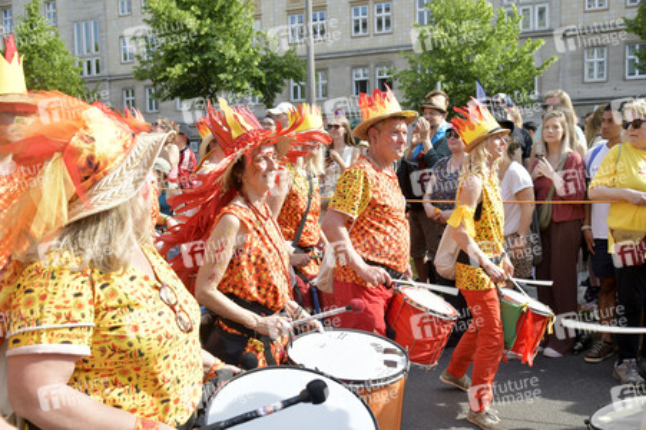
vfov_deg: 37.8
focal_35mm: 35
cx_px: 323
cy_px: 215
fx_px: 628
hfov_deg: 54.5
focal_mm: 35
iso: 160
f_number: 6.3
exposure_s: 1/200
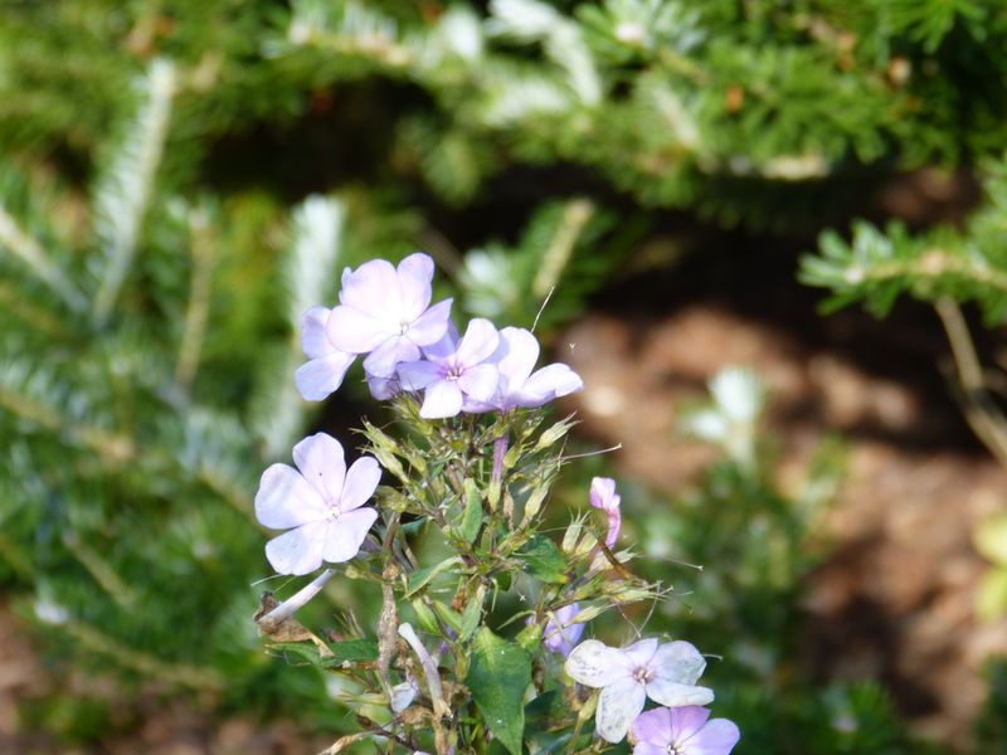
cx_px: 504
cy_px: 378
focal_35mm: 150
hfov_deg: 13.2
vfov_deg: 9.9
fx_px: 4364
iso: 100
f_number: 3.7
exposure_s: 1/100
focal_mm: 26.8
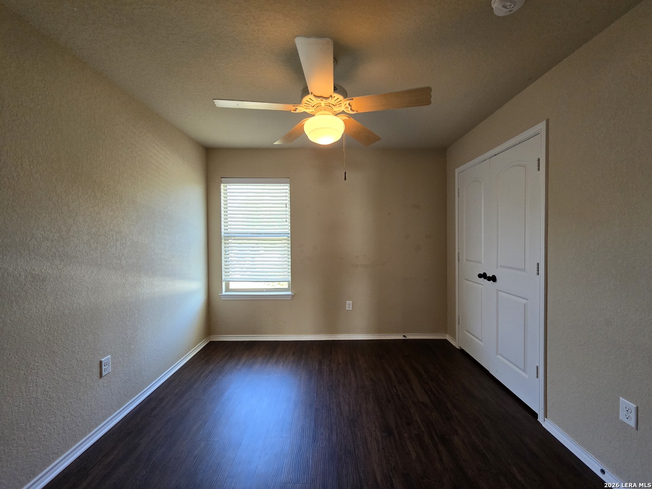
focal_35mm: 13
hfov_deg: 106.2
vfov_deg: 89.9
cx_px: 326
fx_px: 245
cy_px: 244
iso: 200
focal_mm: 2.2
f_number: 2.2
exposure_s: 1/60
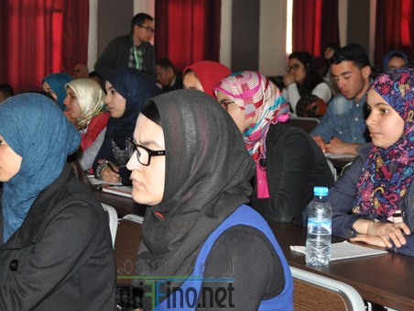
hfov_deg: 36.1
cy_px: 137
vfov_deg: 27.5
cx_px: 176
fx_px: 634
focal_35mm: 53
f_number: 4
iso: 800
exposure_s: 1/60
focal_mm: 26
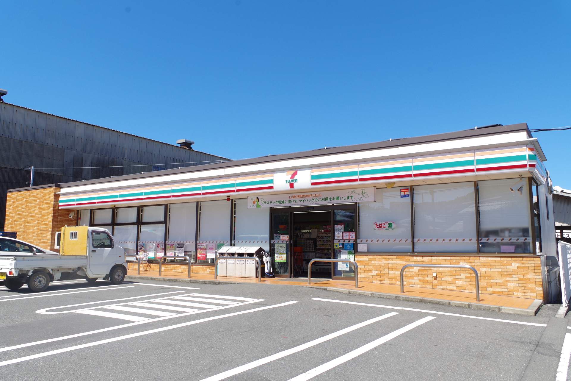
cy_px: 190
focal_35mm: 27
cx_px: 286
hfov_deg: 67.4
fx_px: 428
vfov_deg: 47.9
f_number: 11
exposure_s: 1/100
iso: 100
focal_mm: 18
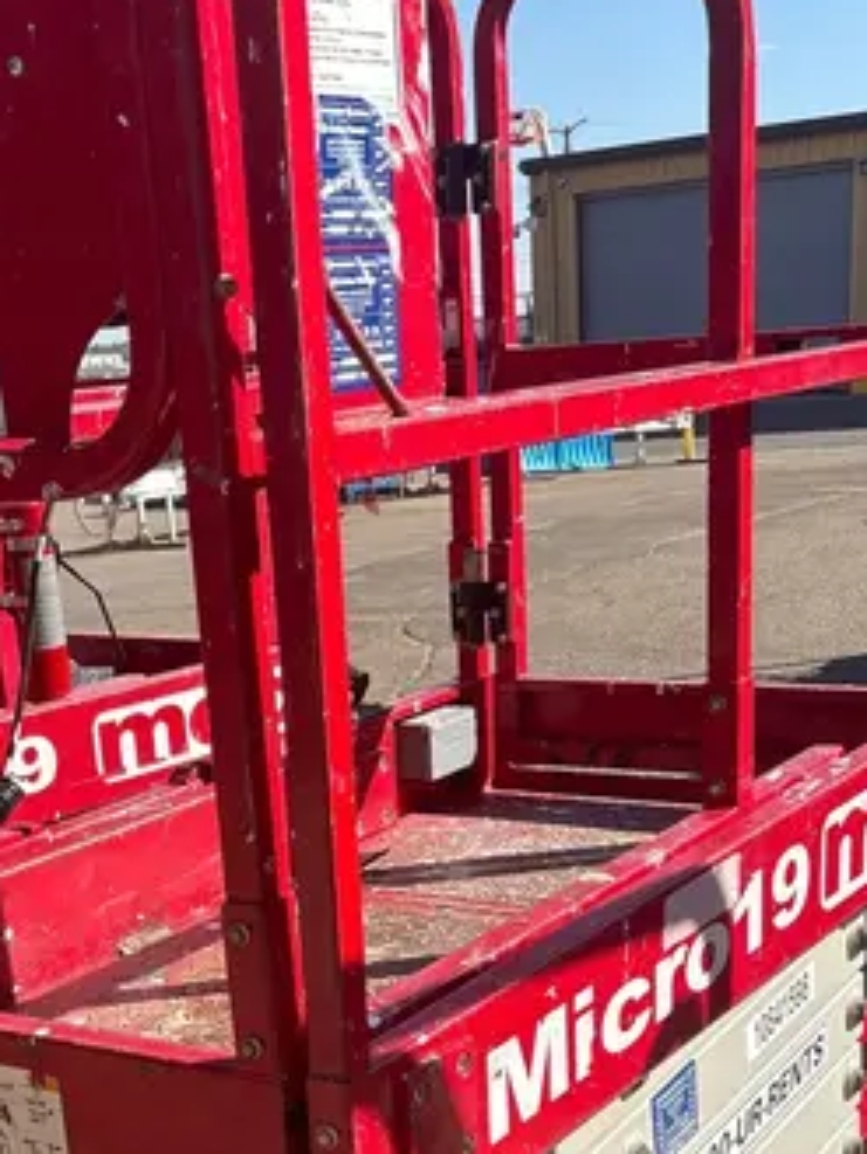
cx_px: 291
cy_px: 1040
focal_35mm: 58
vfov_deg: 31.6
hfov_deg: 25.1
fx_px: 1936
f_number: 1.6
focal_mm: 5.96
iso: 50
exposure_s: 1/2151
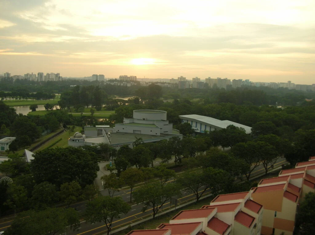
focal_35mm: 35
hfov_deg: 52.7
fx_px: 318
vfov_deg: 40.6
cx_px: 158
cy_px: 118
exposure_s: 1/62.5
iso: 50
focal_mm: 5.8
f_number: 2.8
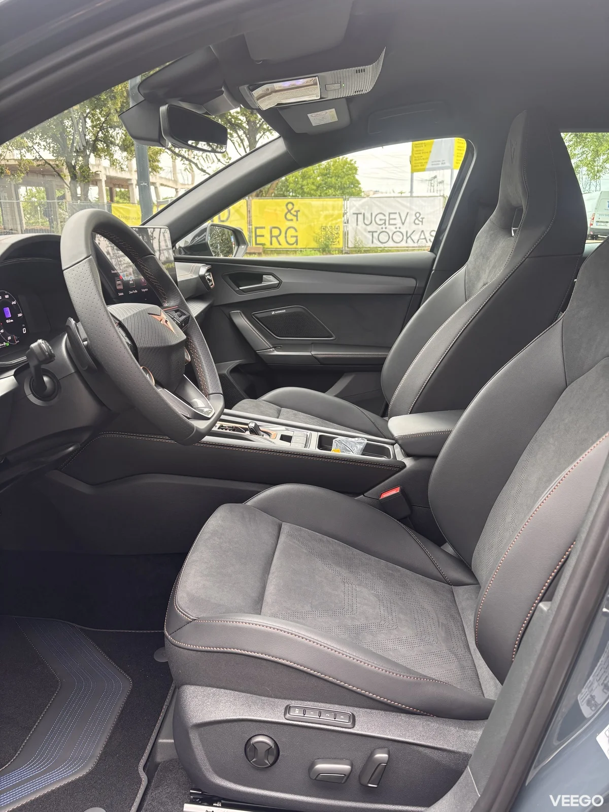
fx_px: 610
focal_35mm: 26
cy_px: 406
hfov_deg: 53.1
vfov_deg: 67.3
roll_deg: -0.5
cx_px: 304
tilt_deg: -17.1
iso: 80
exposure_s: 1/121
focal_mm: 5.96
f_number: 1.6
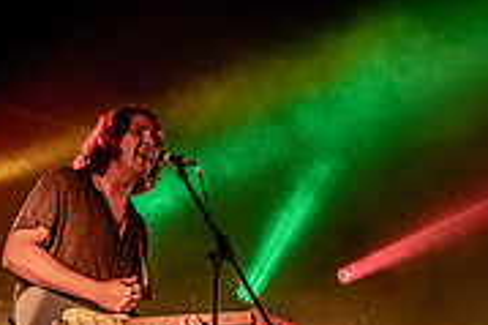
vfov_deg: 14.2
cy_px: 173
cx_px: 450
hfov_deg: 20.8
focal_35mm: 96
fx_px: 1300
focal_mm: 29
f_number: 4
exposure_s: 1/1000
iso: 4500
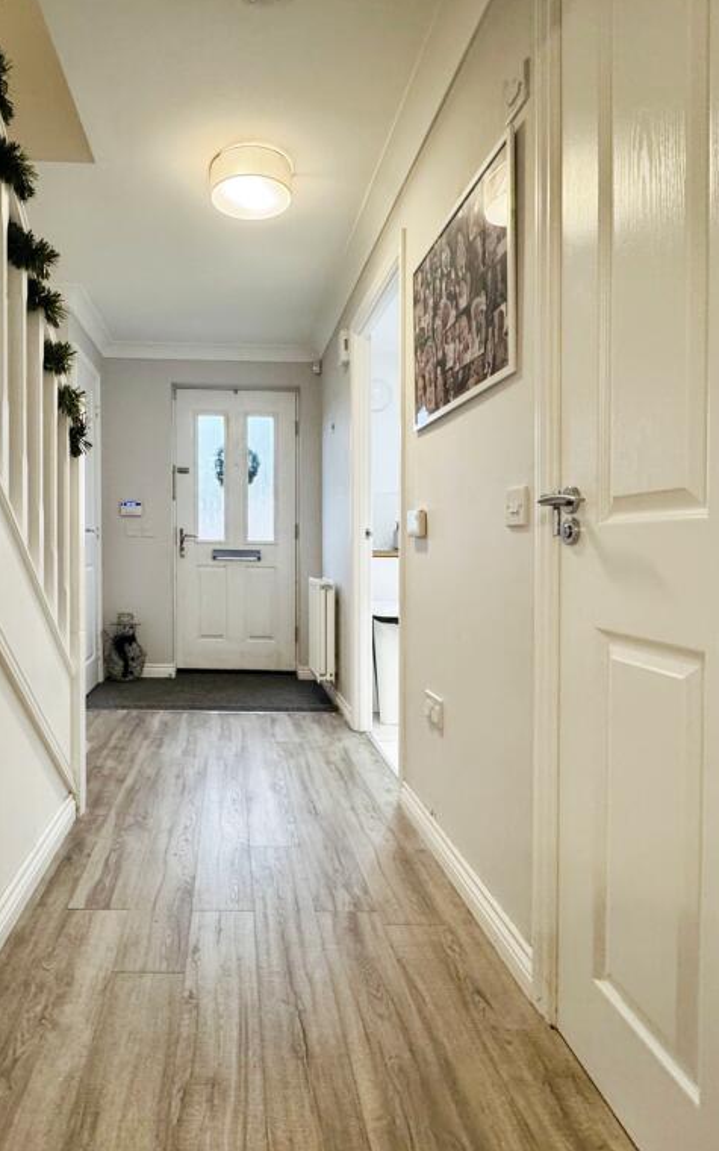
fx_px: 627
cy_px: 572
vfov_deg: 85.1
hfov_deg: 58.3
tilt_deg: -2.3
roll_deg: -0.3
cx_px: 238
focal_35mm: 20
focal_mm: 2.22
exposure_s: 1/60
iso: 400
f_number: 2.2
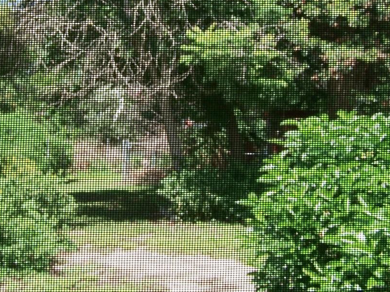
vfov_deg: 19.5
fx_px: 845
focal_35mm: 75
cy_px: 69
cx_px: 118
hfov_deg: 25.8
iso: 80
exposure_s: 1/250
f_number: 2.8
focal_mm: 6.3
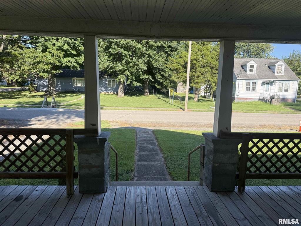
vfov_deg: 56.8
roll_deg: -1.0
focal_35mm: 24
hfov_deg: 71.6
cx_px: 150
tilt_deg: -7.8
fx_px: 209
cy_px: 113
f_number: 1.78
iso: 80
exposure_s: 1/1464
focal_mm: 6.76
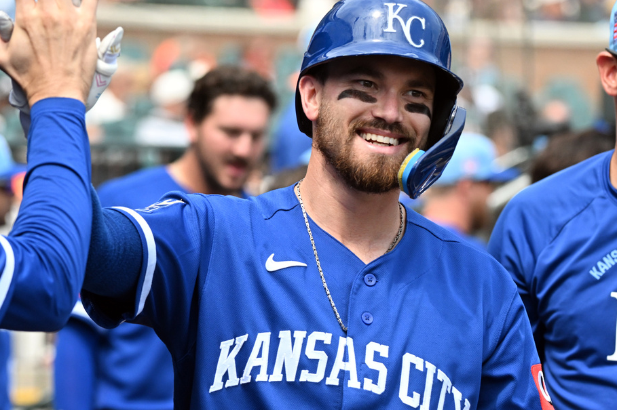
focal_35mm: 338
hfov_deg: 6.1
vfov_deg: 4.1
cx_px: 329
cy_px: 201
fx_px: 5790
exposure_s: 1/1600
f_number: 7.1
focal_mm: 200
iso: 1250
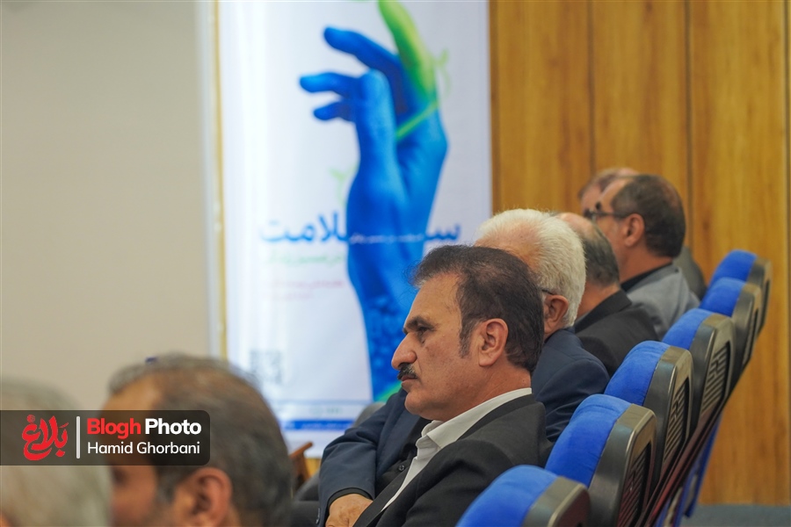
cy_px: 264
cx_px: 396
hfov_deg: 19.5
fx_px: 2307
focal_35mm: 105
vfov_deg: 13.0
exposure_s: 1/160
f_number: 4
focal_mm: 105
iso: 1600
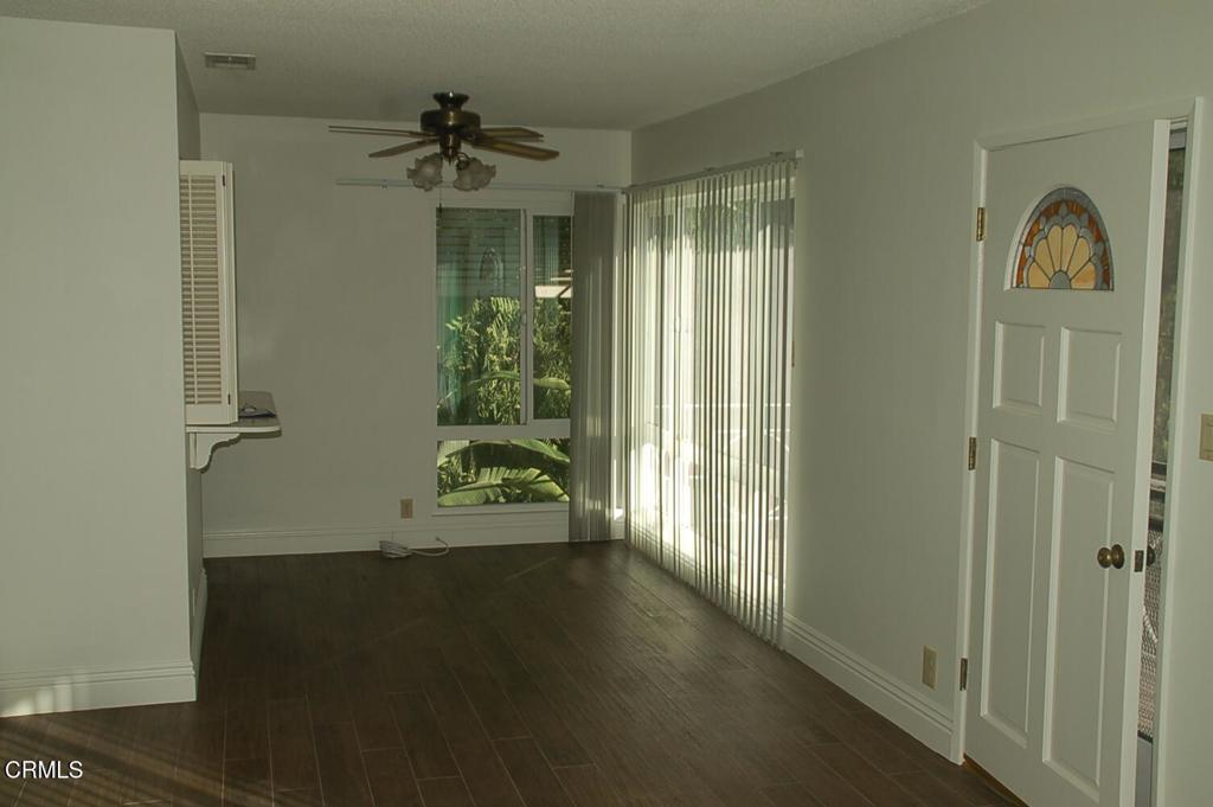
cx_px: 606
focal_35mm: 38
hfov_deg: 51.3
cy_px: 404
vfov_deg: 35.4
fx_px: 1262
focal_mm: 25
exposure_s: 1/500
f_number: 5.6
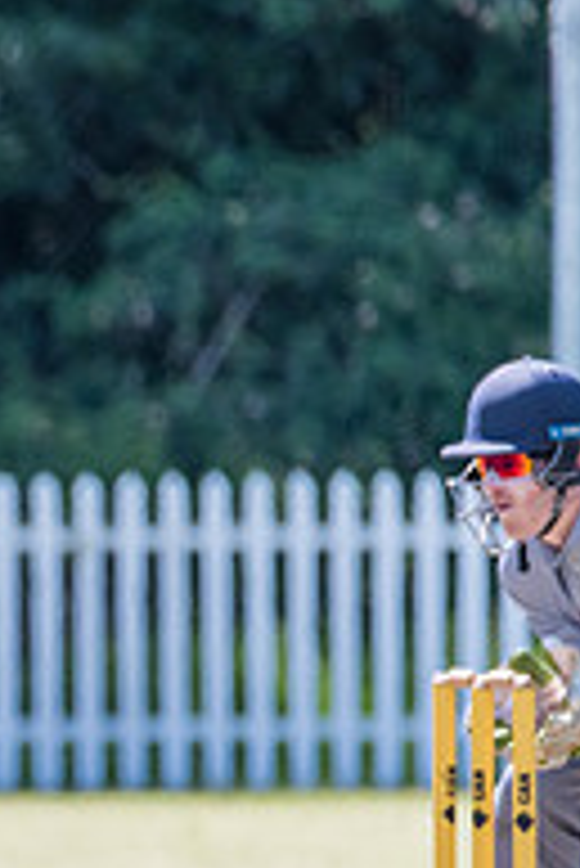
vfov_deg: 1.1
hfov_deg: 0.7
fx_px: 46048
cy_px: 689
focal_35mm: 1909
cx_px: -687
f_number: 6.3
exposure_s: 1/2000
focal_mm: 600
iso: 1400
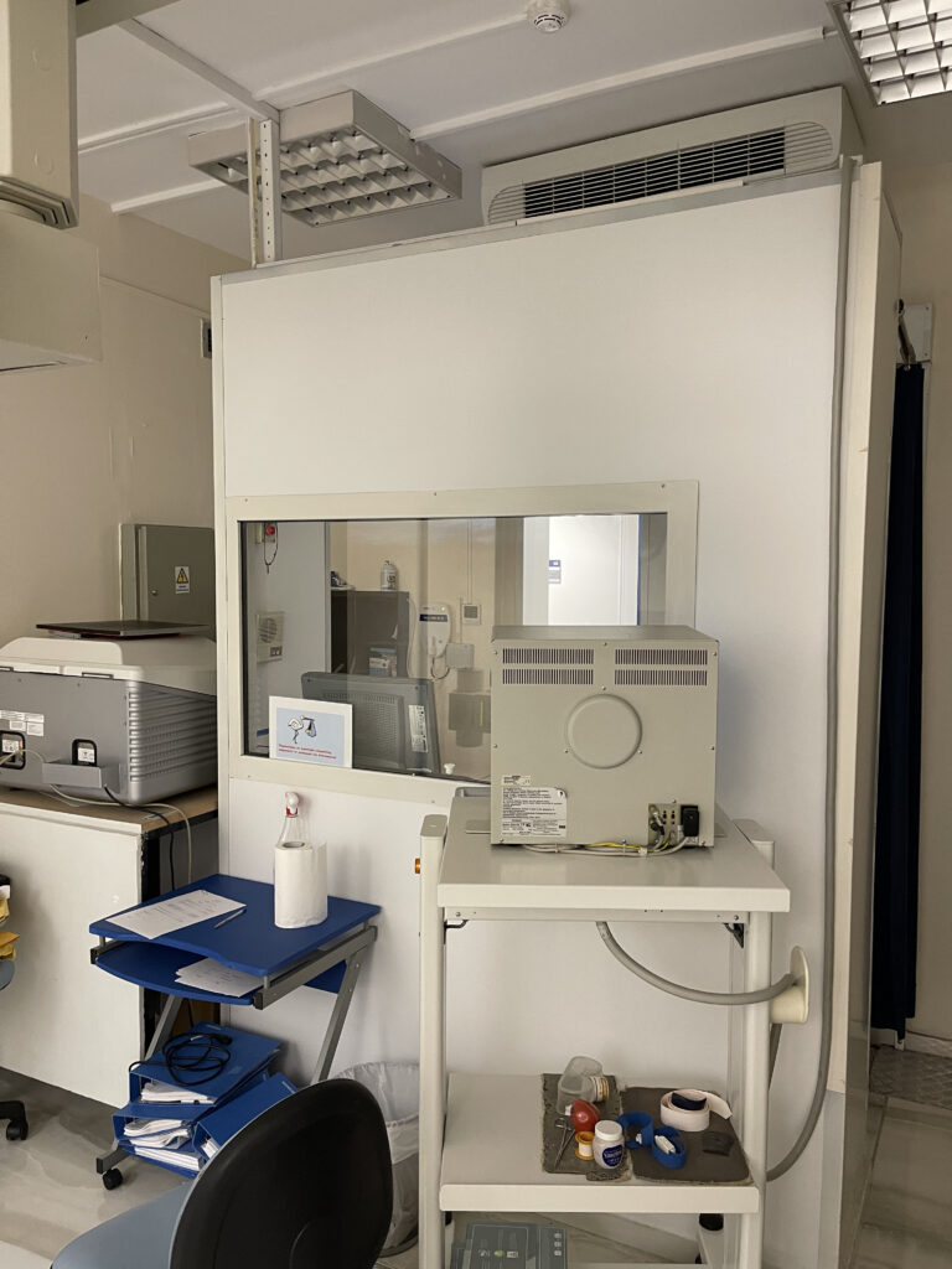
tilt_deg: -4.6
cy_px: 634
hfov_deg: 53.1
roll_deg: -0.6
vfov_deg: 67.3
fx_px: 953
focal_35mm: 26
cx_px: 476
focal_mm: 5.1
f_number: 1.6
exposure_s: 1/50
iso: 200
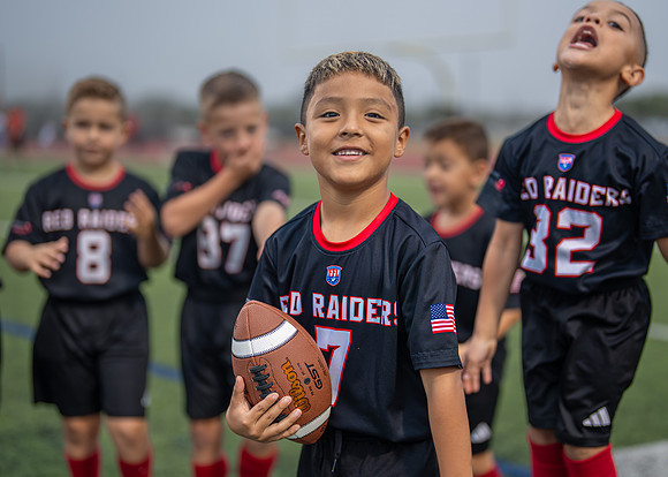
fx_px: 1120
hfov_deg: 33.2
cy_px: 245
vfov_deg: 24.0
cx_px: 355
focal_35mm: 59
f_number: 1.2
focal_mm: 50
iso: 100
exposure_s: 1/500
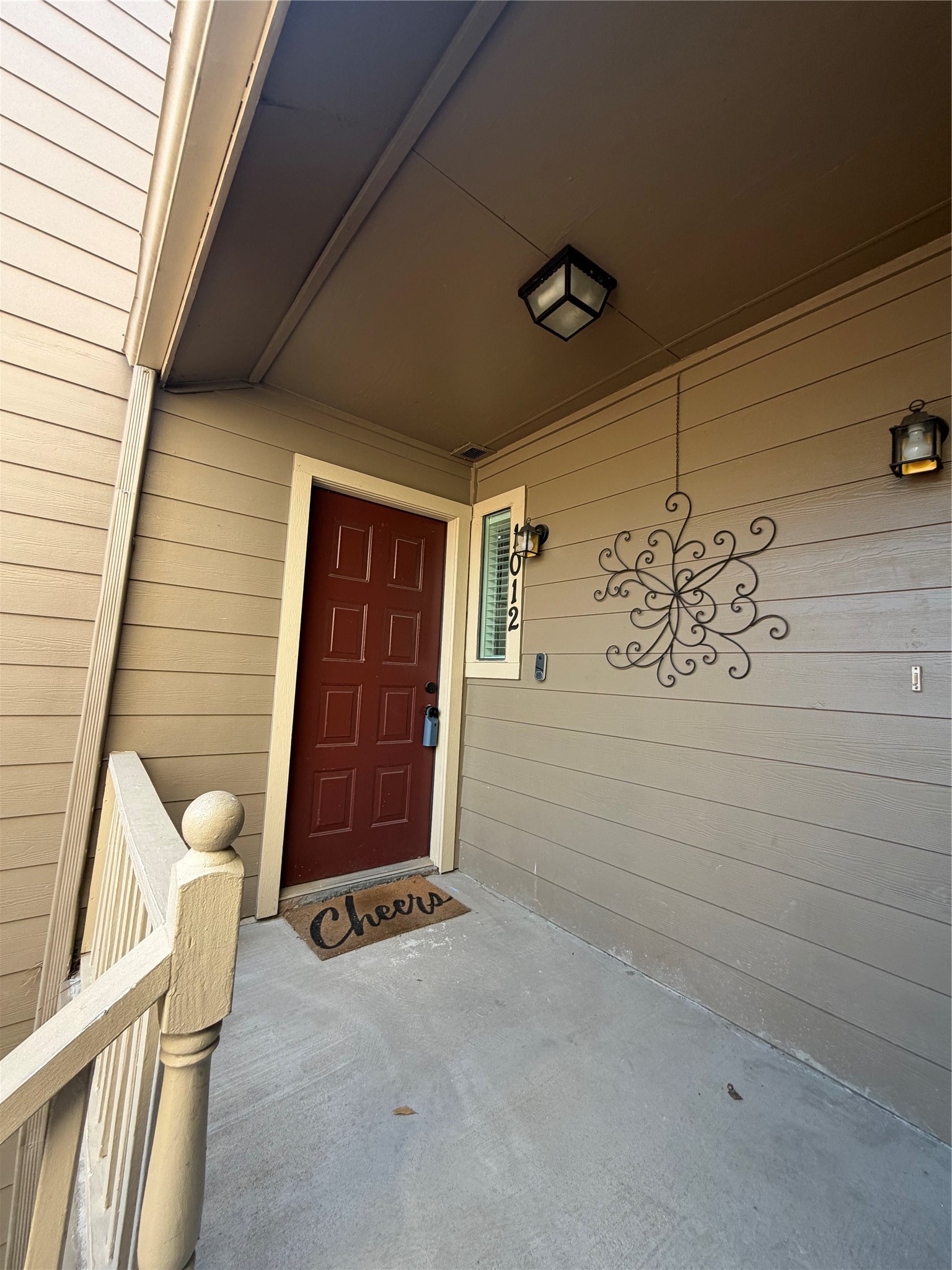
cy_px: 635
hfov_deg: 85.7
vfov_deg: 102.1
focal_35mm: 14
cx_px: 476
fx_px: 513
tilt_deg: +5.5
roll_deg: -3.1
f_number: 2.2
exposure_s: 1/121
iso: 100
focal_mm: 2.22
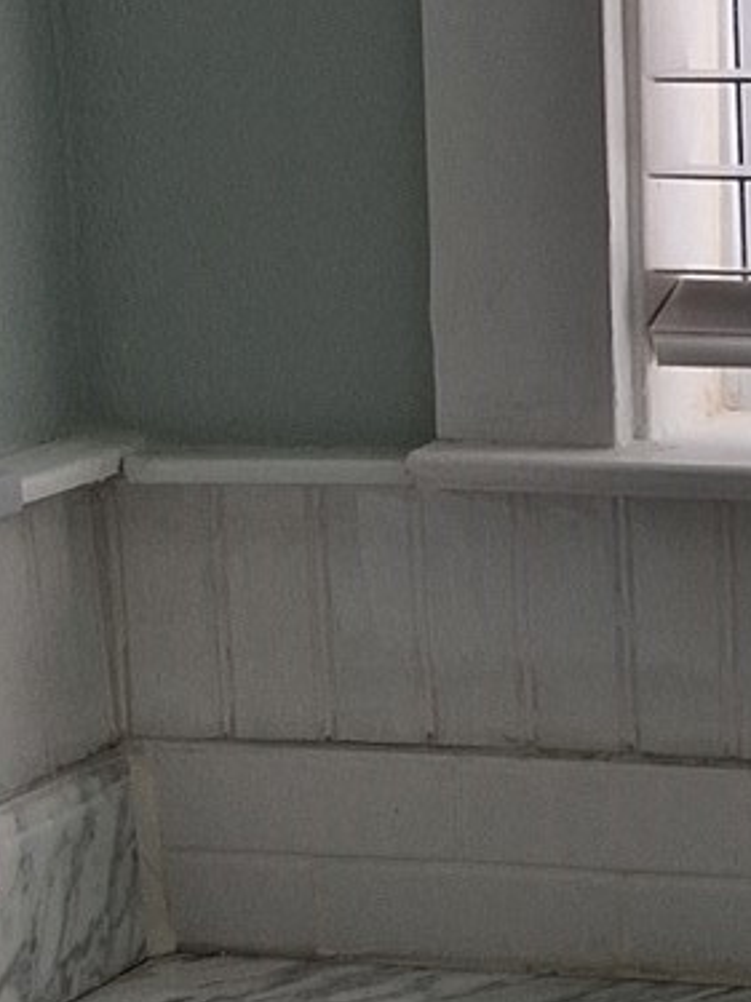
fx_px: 4110
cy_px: 673
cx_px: 1168
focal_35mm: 142
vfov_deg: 13.9
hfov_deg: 10.1
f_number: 1.8
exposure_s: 1/154
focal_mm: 3.98
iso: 25
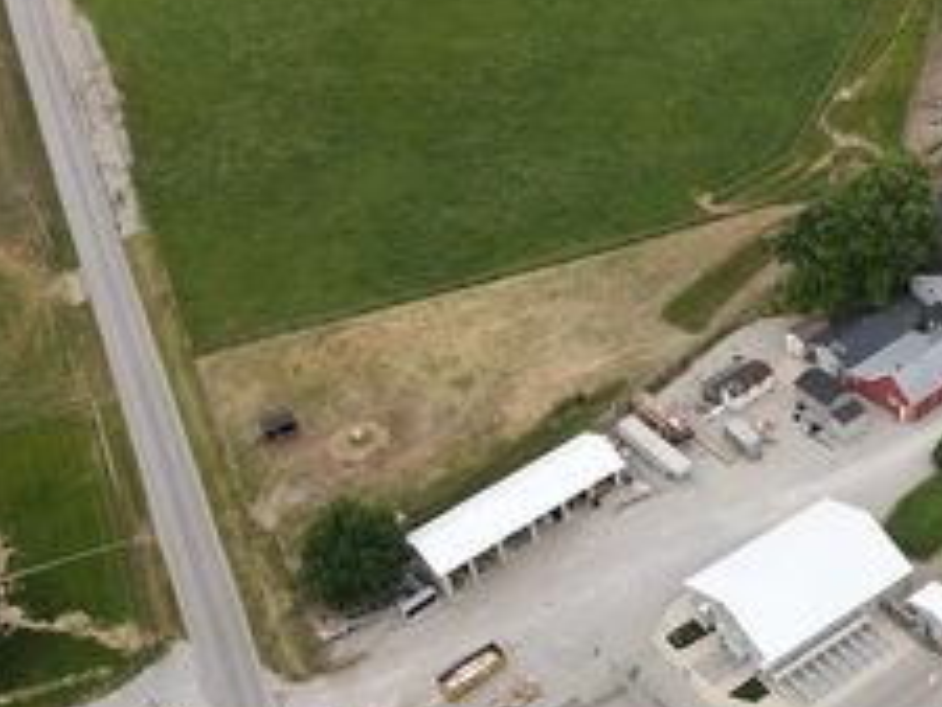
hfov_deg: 38.2
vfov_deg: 30.7
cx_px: 860
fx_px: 1252
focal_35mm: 46
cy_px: 575
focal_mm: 4.5
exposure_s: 1/320
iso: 100
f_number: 2.8
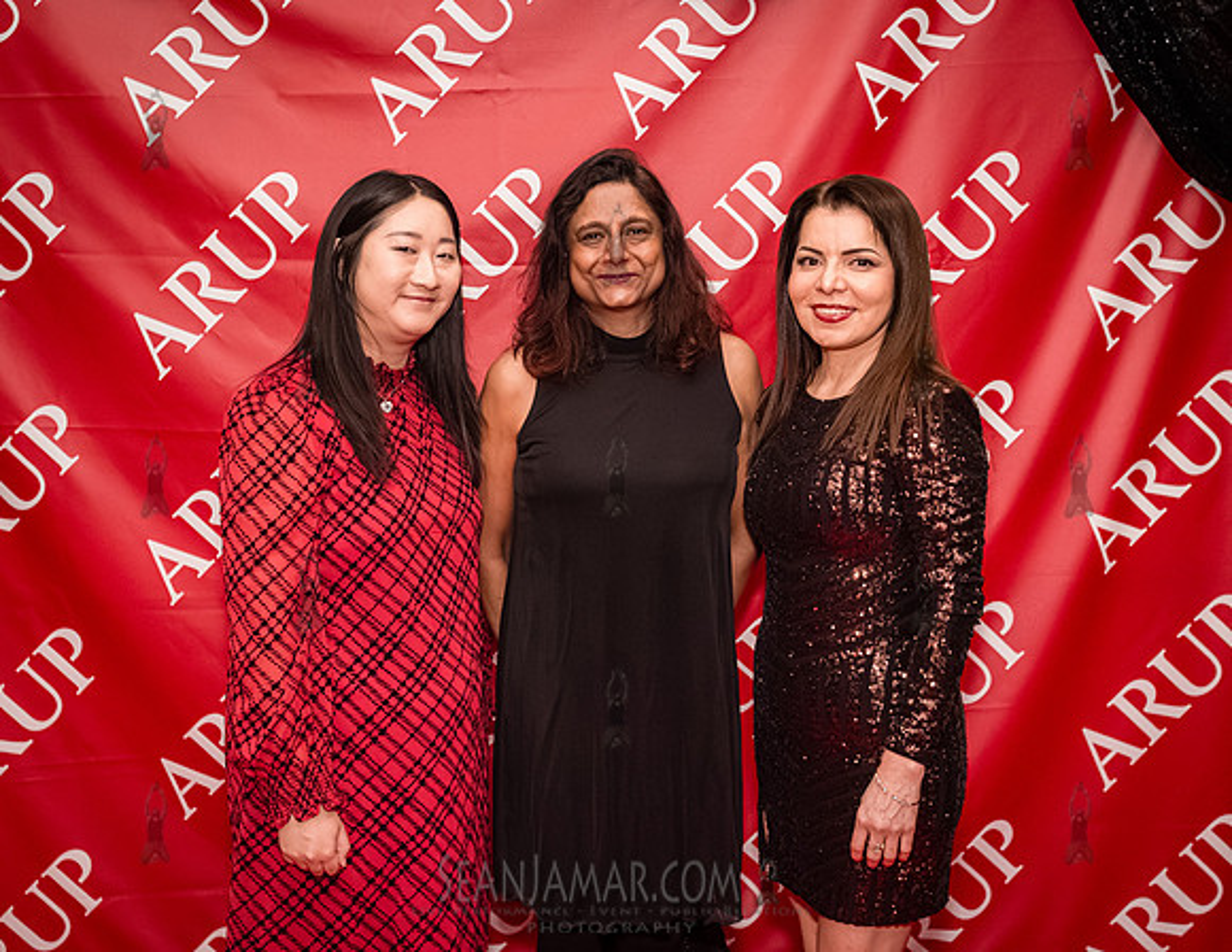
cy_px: 384
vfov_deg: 31.0
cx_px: 605
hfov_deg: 39.5
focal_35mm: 48
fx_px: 1714
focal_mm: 35
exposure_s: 1/400
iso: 8000
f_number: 5
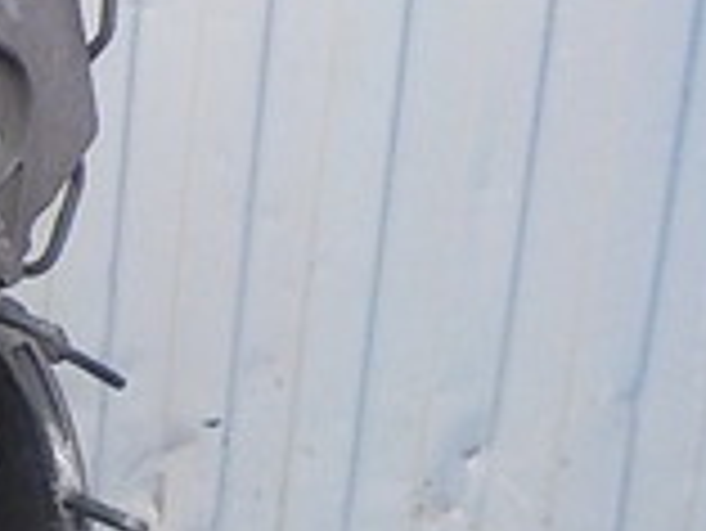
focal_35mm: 122
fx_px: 2490
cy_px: 225
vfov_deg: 12.2
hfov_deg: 13.8
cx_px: -684
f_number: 3.3
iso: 400
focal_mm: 4.1
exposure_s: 1/25
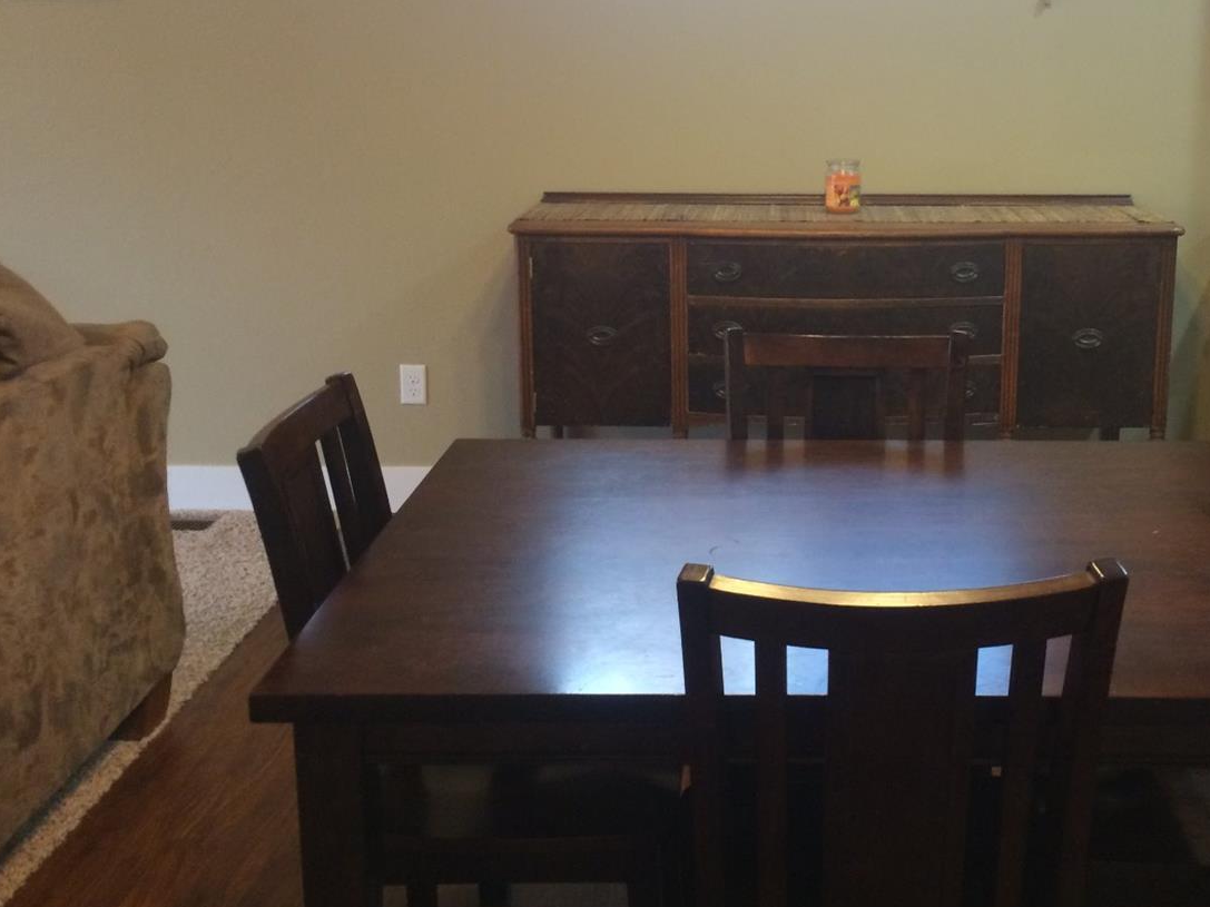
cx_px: 794
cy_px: 338
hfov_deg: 46.2
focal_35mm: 40
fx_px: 1398
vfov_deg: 35.7
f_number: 2.2
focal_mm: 4.15
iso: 160
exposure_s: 1/30
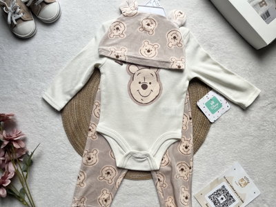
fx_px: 207
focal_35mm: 26
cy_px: 104
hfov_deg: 67.3
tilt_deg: -88.6
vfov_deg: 53.1
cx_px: 138
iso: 32
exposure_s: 1/130
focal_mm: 5.1
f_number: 1.6
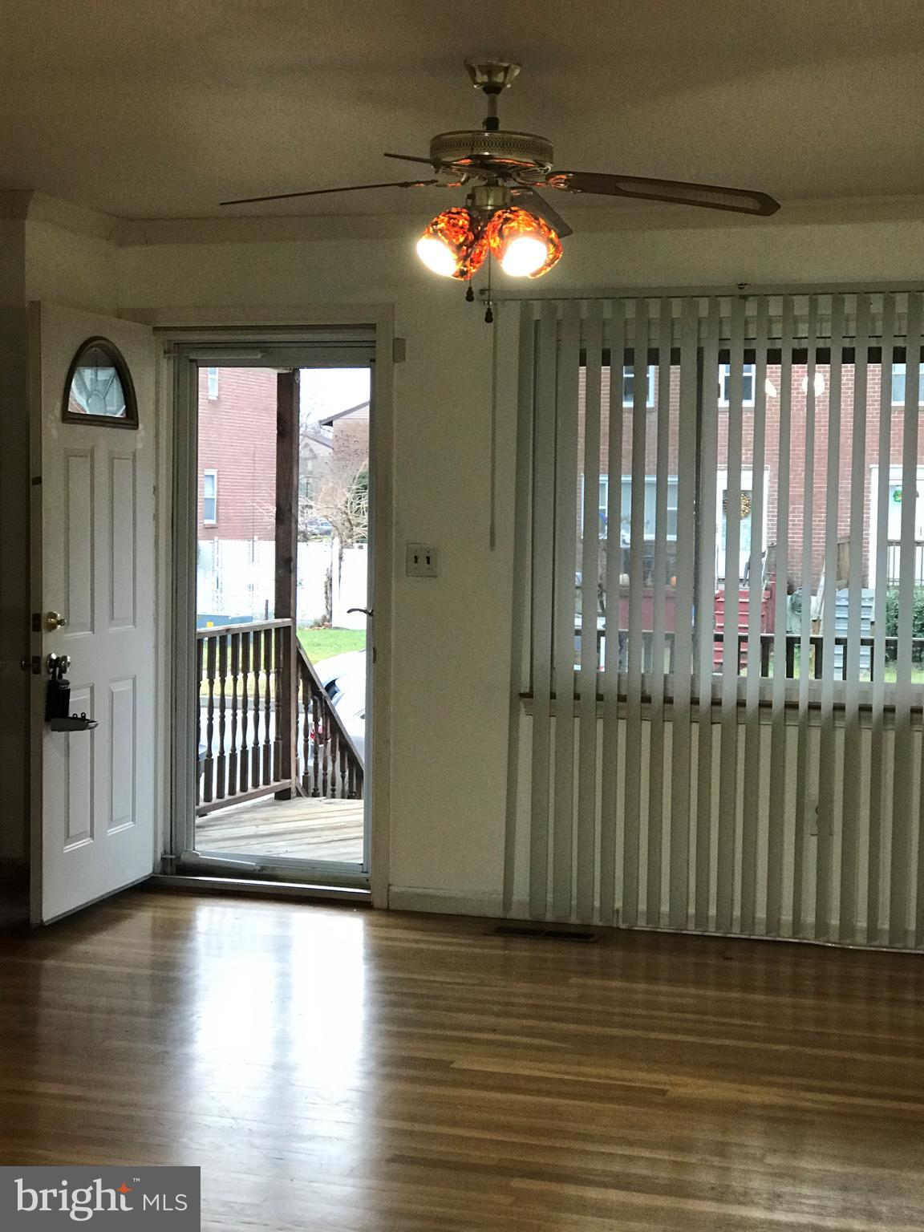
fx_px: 2029
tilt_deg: -1.7
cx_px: 462
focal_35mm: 57
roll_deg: -0.4
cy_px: 616
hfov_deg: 25.7
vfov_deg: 33.8
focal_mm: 6.6
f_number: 2.8
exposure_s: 1/60
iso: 160
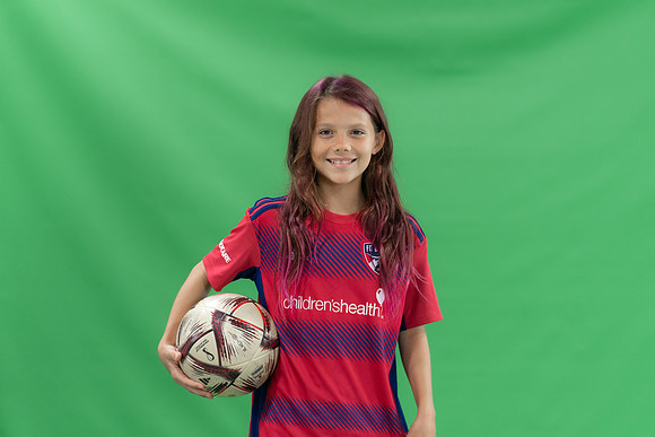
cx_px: 328
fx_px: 2893
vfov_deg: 8.6
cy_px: 218
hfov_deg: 12.9
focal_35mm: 159
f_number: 2.8
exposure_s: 1/250
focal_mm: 159
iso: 1000
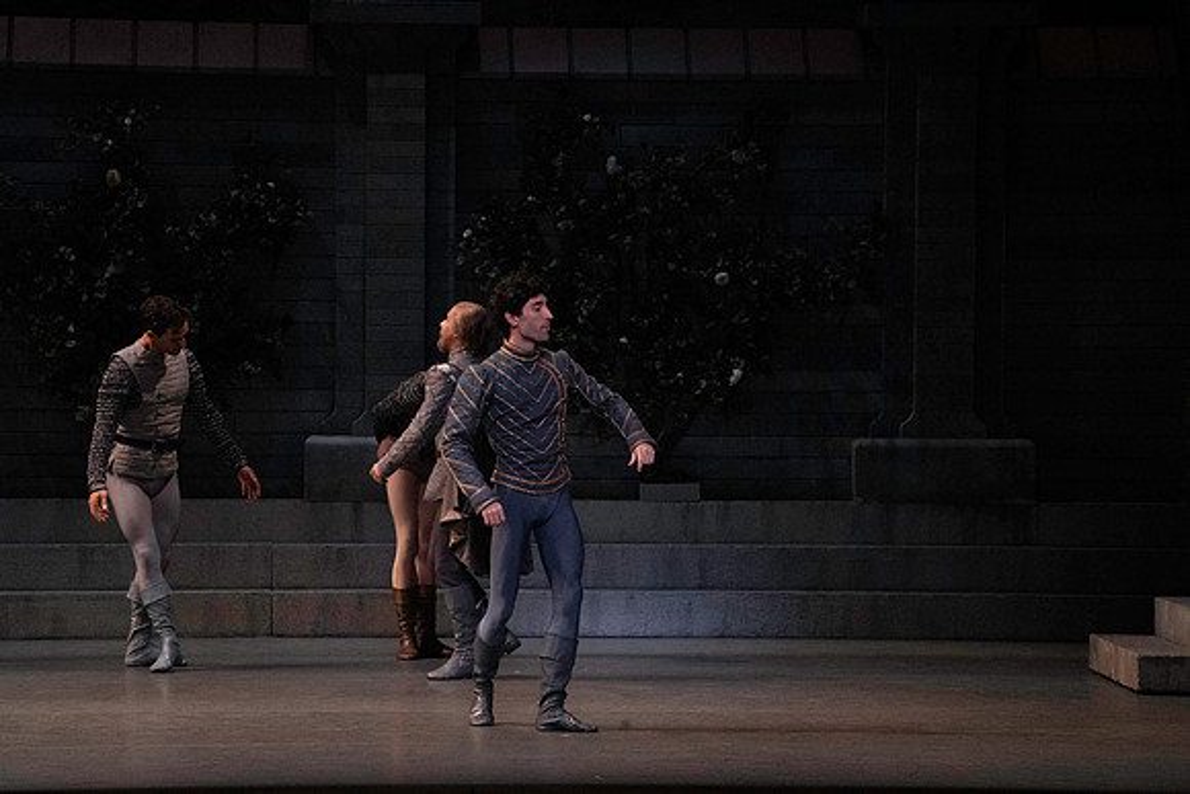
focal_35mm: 184
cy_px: 397
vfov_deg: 7.5
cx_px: 595
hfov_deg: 11.2
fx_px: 6083
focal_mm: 184
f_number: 11
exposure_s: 1/400
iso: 16000
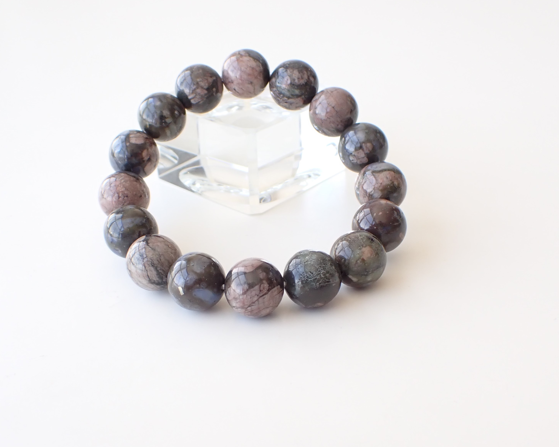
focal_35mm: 32
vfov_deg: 45.8
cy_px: 221
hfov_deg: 55.6
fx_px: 529
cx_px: 255
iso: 160
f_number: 3.2
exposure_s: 1/125
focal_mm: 5.4
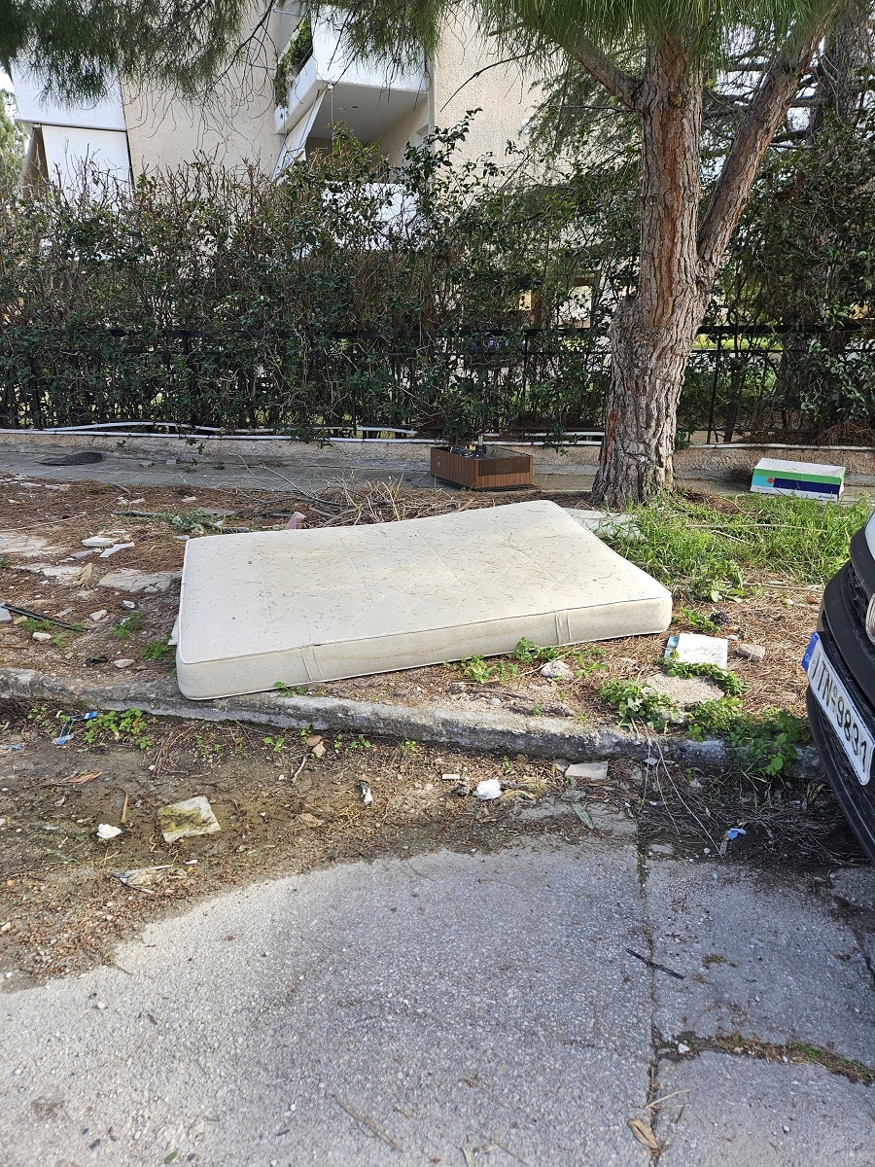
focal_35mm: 23
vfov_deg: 73.9
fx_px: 775
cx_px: 438
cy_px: 584
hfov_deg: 58.9
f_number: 1.8
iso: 25
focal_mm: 5.4
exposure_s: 1/186
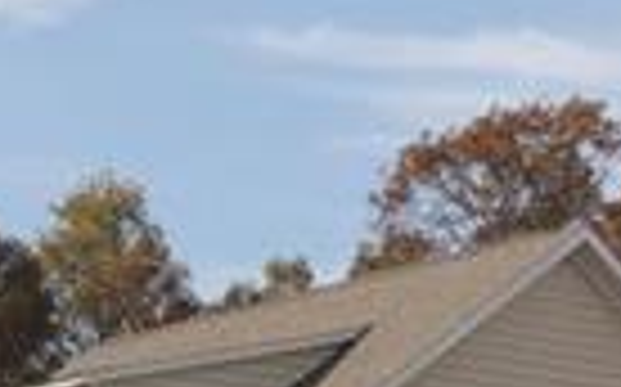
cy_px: 477
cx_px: 549
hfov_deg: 6.9
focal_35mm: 304
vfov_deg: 4.3
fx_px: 5141
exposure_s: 1/800
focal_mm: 11.1
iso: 100
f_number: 4.2
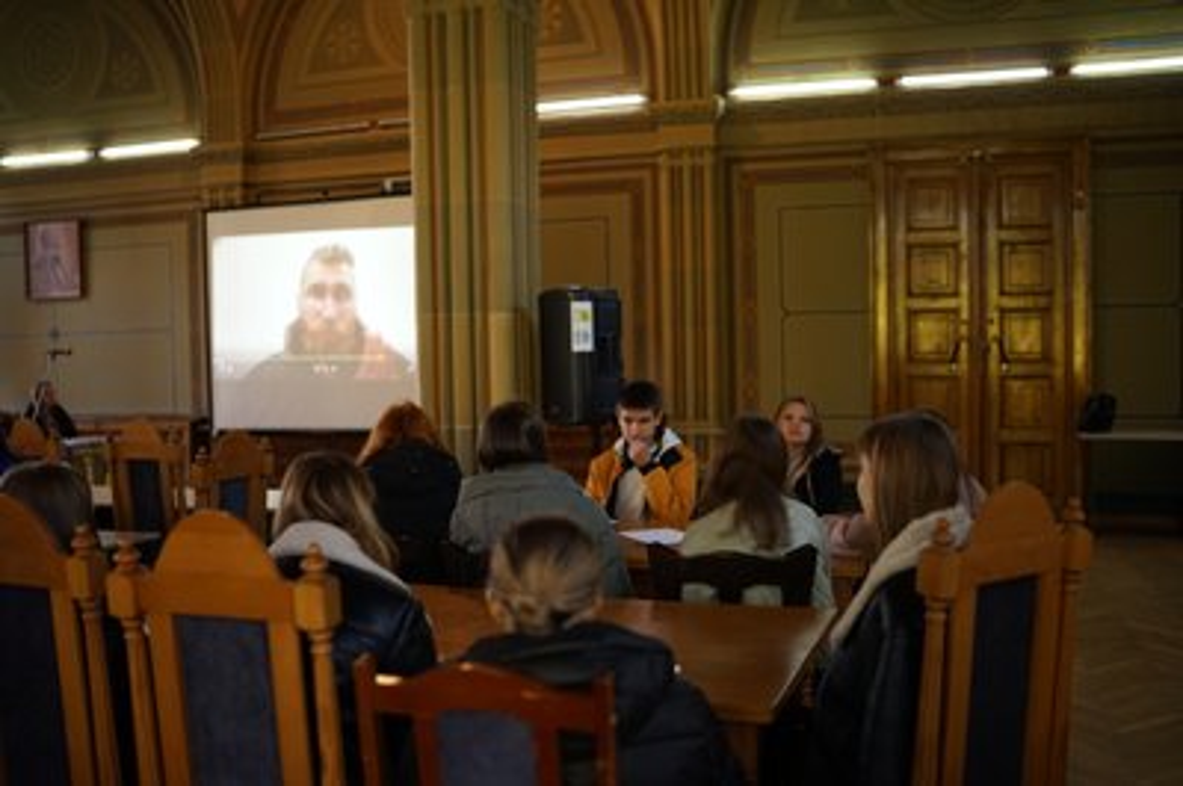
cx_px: 592
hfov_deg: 54.5
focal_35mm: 35
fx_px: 1149
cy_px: 393
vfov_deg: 37.8
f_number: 1.4
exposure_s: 1/400
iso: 800
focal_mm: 35
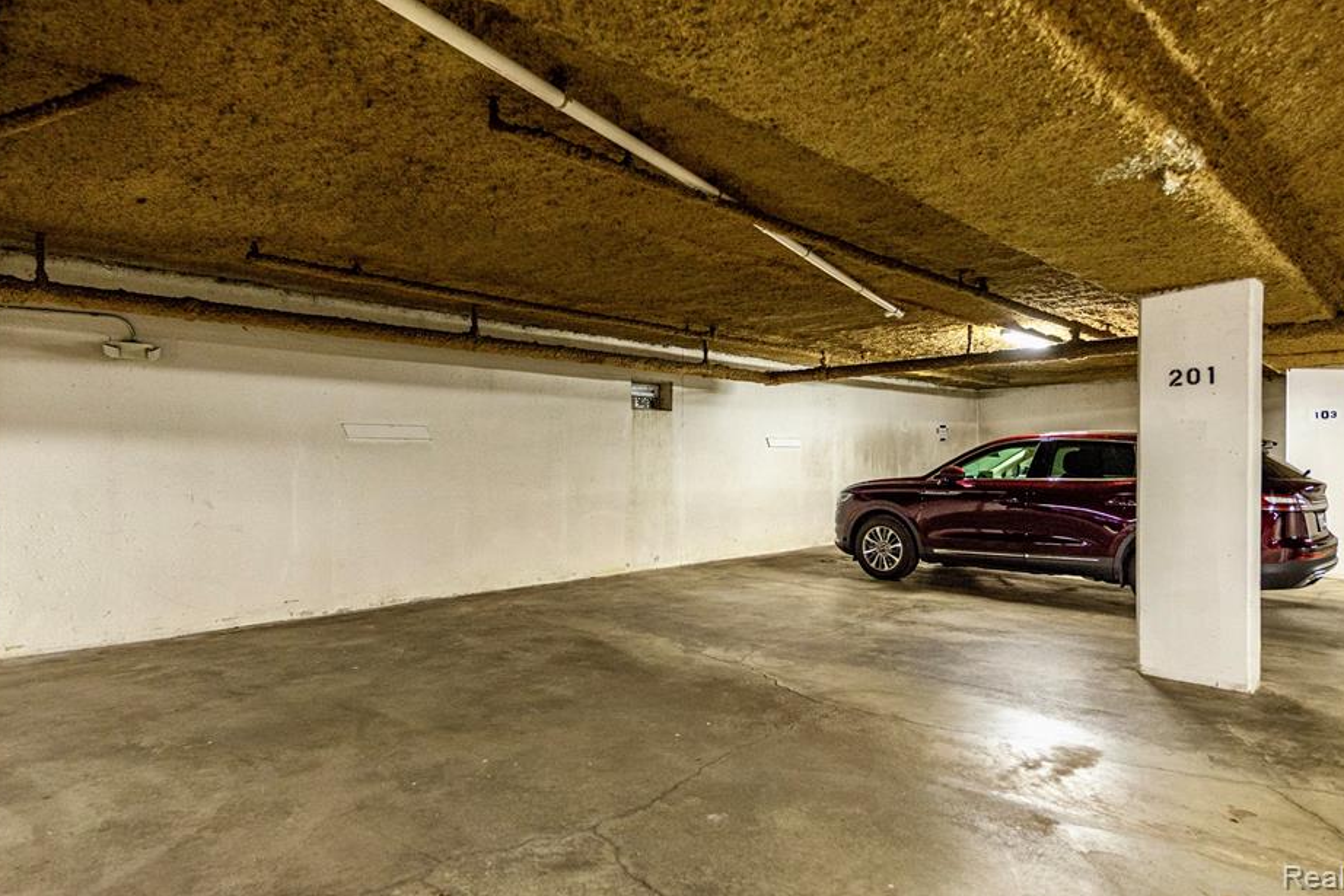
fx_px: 747
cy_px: 403
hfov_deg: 84.0
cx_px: 684
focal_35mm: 20
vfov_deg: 61.8
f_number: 5
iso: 1600
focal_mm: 18
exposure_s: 1/30
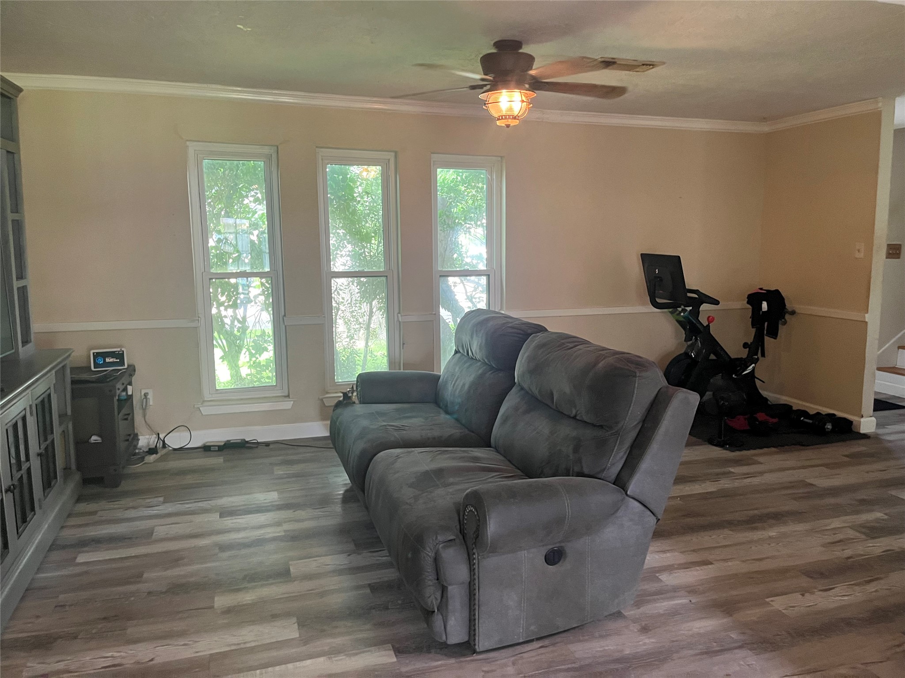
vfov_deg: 53.1
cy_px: 339
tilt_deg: -6.3
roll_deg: +0.4
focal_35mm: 26
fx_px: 680
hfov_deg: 67.3
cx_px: 452
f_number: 1.6
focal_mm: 5.1
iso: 500
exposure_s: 1/60
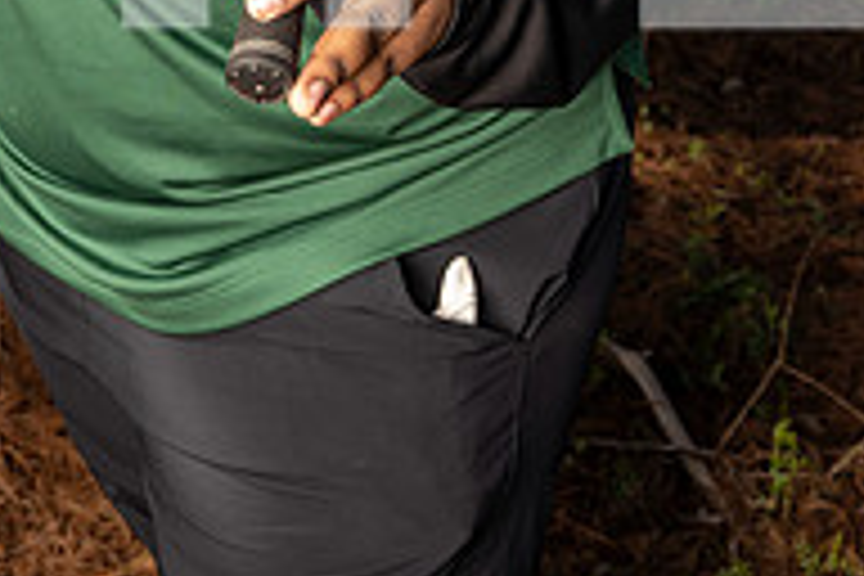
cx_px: 284
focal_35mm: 110
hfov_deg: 18.5
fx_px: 2640
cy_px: -423
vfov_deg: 11.6
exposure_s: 1/250
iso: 125
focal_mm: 47
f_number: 8
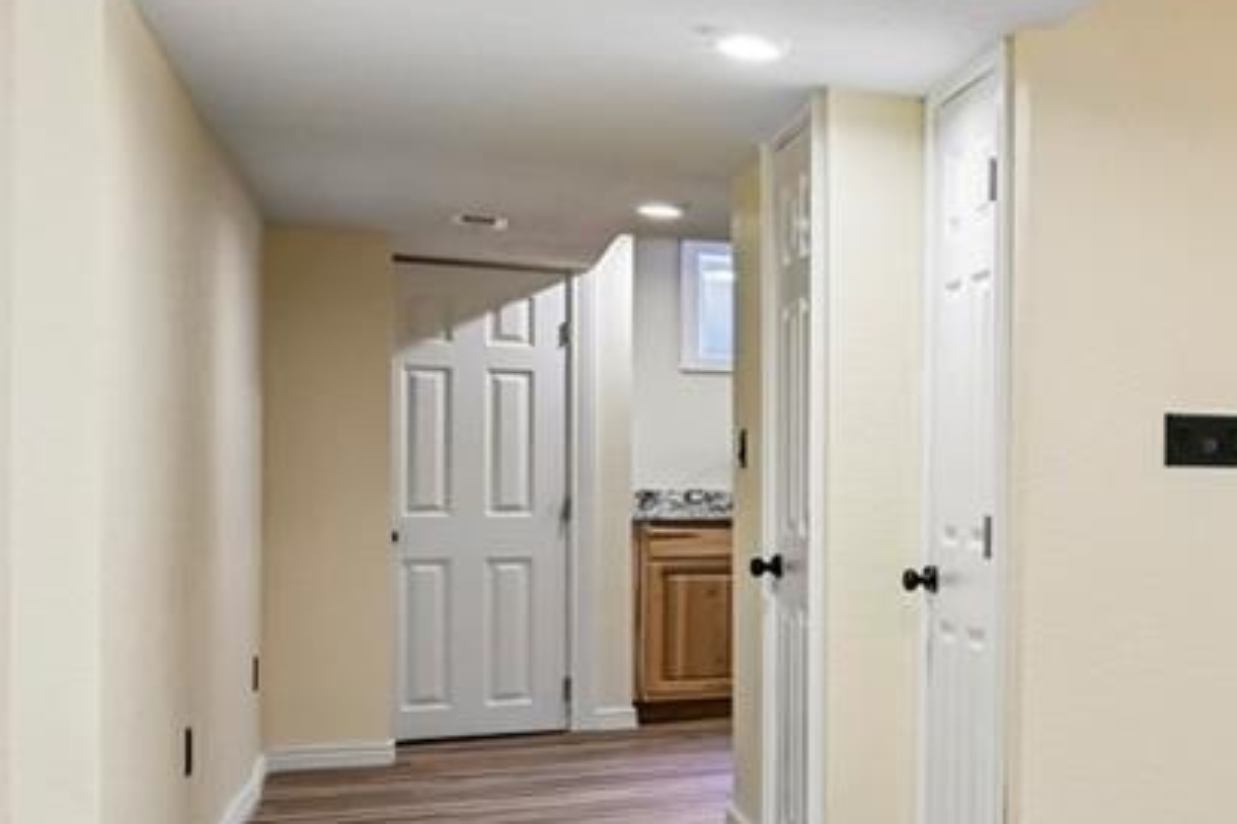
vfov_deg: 24.6
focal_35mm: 55
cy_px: 459
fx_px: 1889
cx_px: 2331
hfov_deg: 20.9
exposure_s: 1/13
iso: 400
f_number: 10
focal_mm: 14
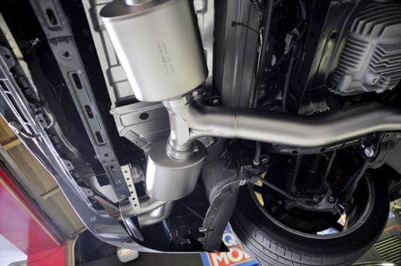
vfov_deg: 47.8
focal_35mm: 27
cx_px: 200
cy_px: 133
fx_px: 300
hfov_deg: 67.5
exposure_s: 1/15
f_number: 4
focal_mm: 18
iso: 500
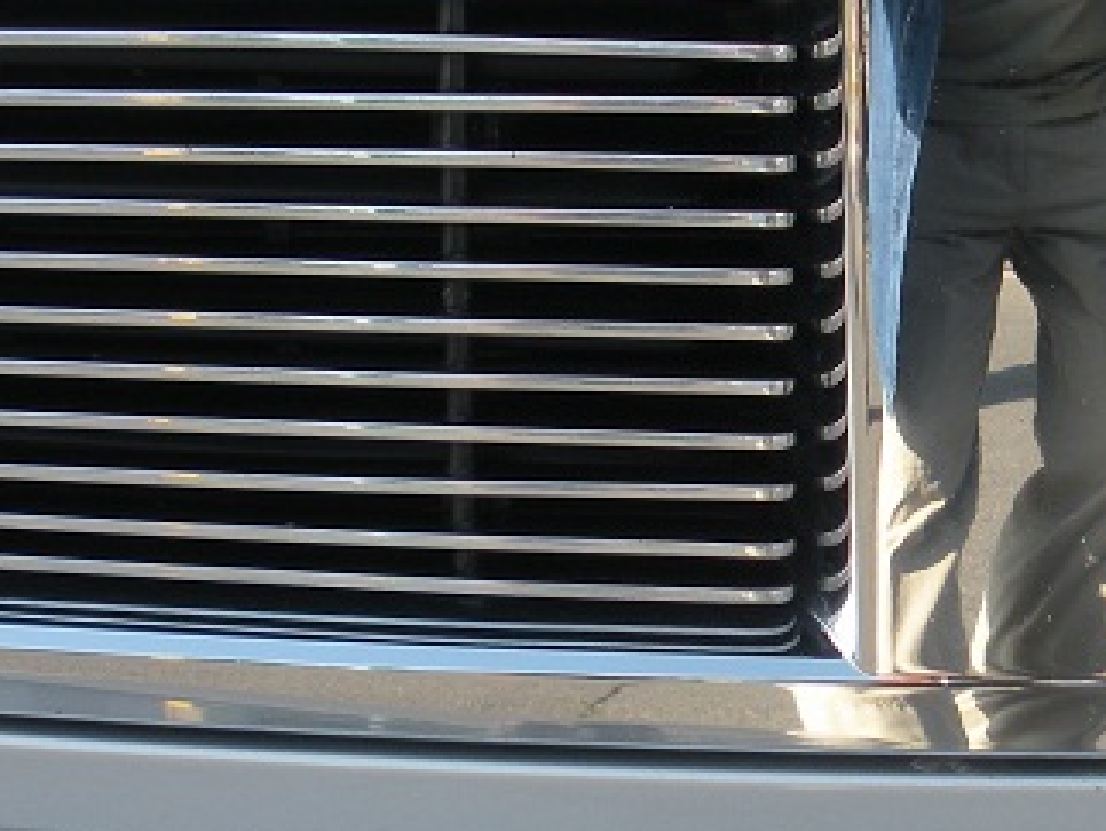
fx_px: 2846
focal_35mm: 89
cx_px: 1061
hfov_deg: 21.4
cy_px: 534
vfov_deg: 16.6
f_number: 3.5
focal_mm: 6.3
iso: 64
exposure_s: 1/210
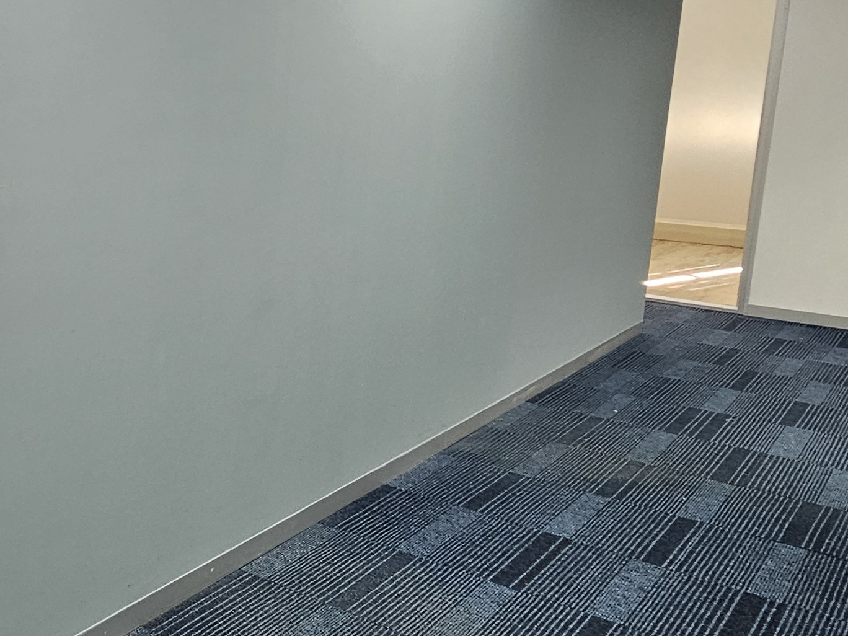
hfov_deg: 37.9
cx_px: -149
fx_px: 931
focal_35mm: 38
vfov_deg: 37.3
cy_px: 208
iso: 125
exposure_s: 1/50
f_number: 2.2
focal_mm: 2.2
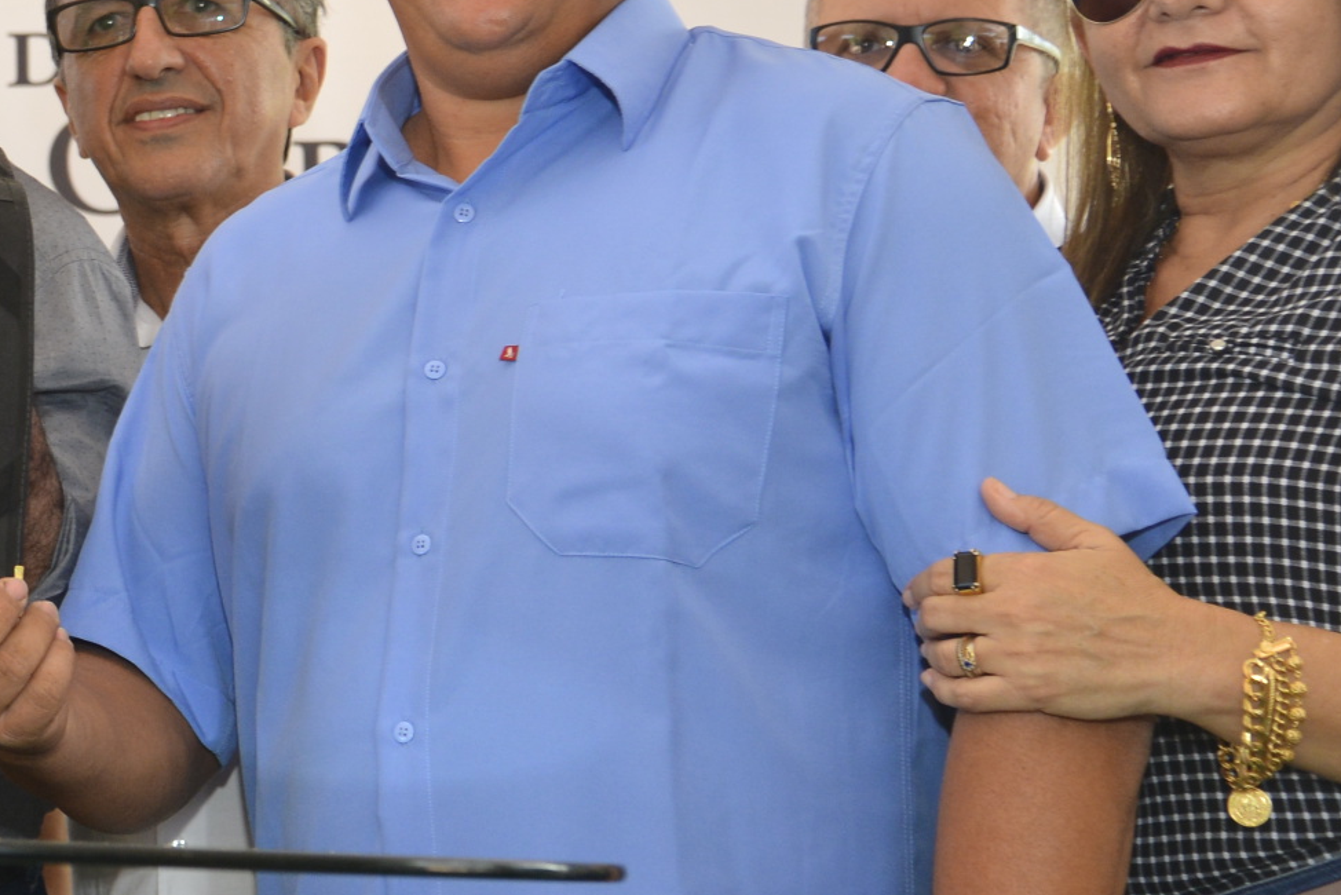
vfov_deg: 13.0
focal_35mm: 105
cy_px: 459
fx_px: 3912
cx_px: -230
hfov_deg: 18.5
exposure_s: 1/320
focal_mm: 34
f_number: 4.5
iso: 400
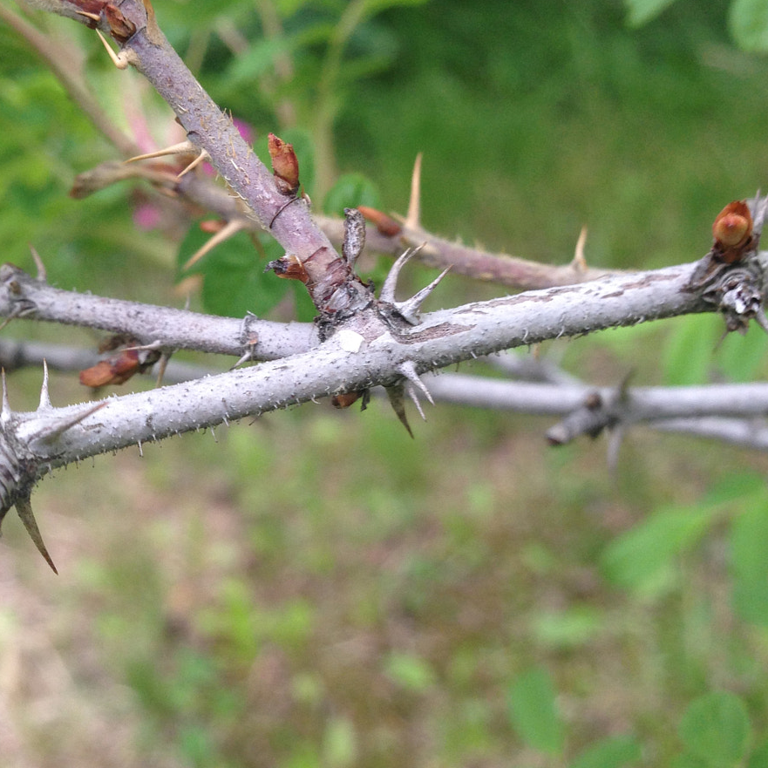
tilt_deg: -27.7
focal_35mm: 53
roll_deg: +5.8
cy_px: 405
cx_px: 290
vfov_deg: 32.2
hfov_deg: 32.1
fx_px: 1330
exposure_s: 1/60
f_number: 2.4
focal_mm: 4.12
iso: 64
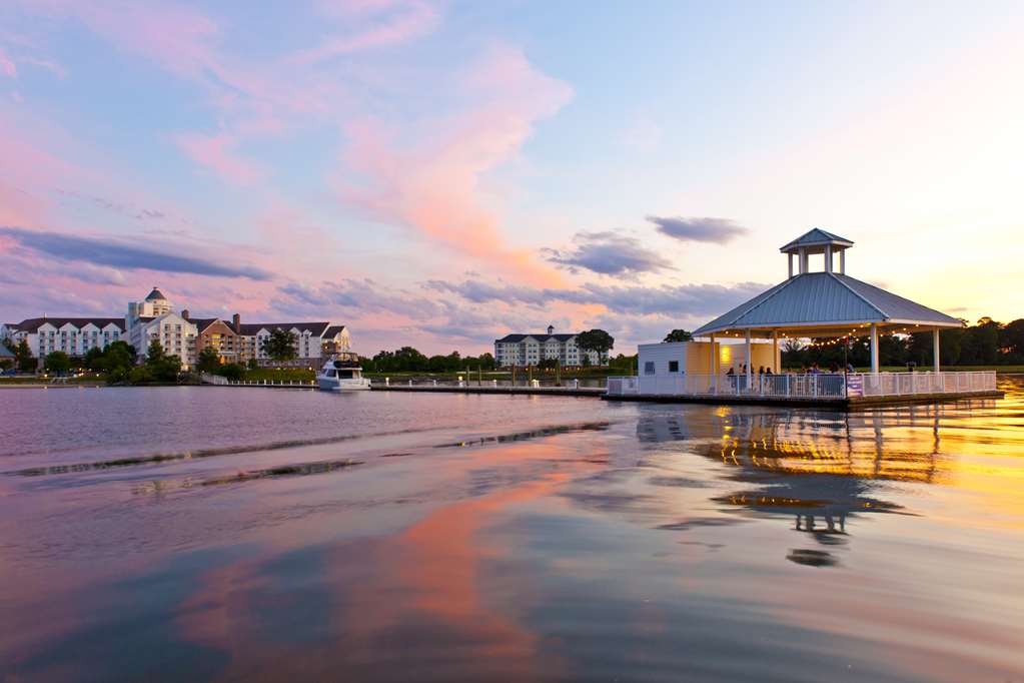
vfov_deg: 53.1
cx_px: 512
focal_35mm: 24
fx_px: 683
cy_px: 342
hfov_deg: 73.7
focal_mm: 24
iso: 200
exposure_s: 1/5
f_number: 8
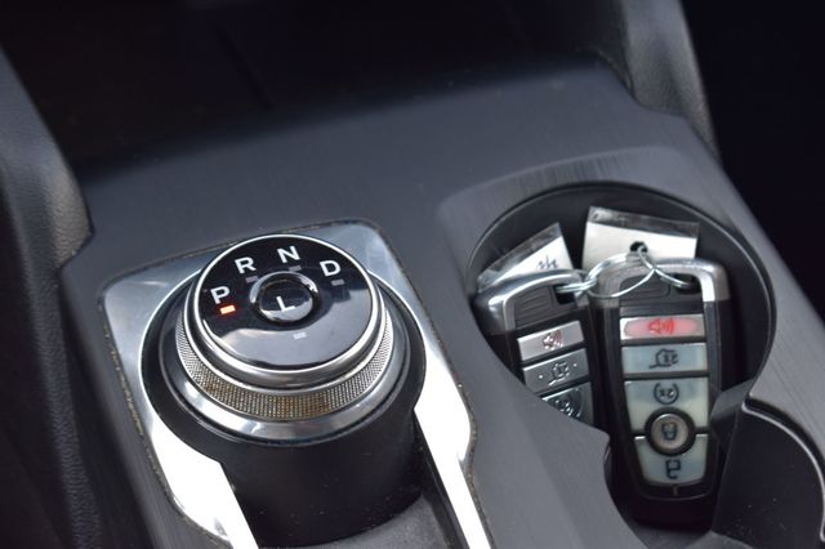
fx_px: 1890
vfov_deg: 16.5
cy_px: 274
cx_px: 412
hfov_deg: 24.6
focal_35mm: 82
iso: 400
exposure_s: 1/40
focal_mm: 55
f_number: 7.1
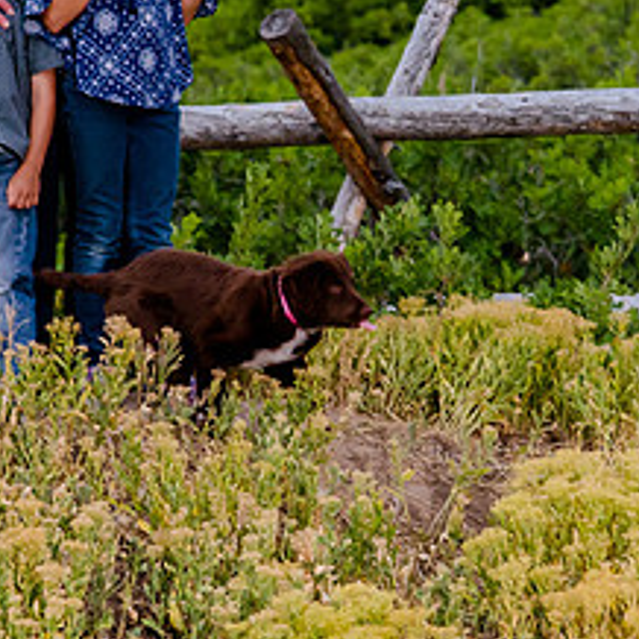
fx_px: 6704
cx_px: 411
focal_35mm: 321
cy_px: 292
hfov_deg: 5.5
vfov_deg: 5.5
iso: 1600
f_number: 5.6
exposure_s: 1/250
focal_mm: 105
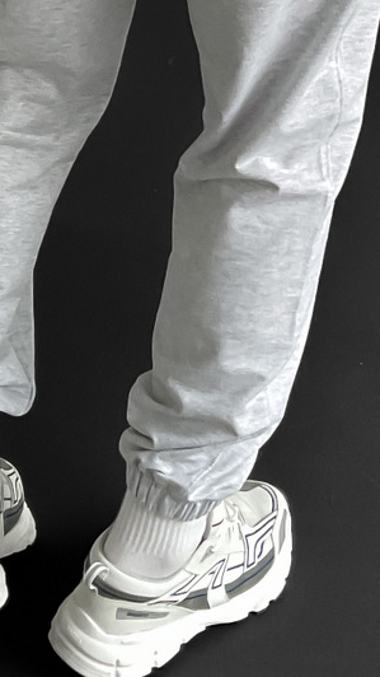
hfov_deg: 12.7
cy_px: -207
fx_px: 1703
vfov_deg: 20.5
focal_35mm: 95
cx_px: 155
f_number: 1.8
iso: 64
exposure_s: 1/60
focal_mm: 3
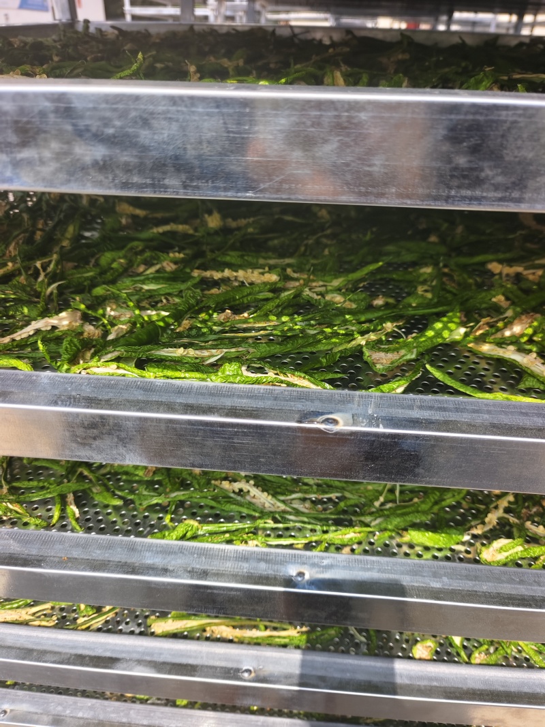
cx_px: 272
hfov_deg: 58.9
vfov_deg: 73.9
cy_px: 364
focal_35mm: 23
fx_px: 483
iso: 71
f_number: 1.75
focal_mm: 5.5
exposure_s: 1/1761
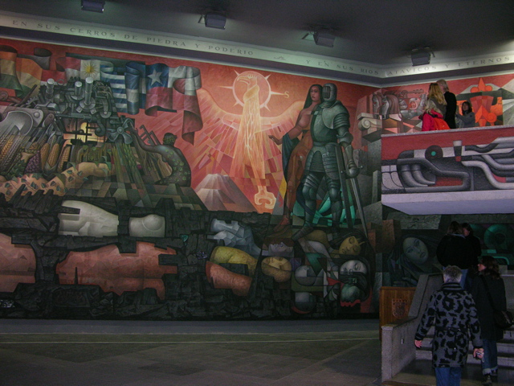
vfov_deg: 40.7
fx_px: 520
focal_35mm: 35
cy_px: 193
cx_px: 257
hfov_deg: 52.6
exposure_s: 1/60.1
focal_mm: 8.9
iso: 200
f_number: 2.8
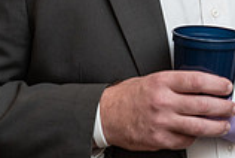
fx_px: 1341
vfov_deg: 6.6
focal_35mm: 205
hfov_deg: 9.8
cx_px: 329
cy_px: -126
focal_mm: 56
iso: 800
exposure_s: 1/40
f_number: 4.5
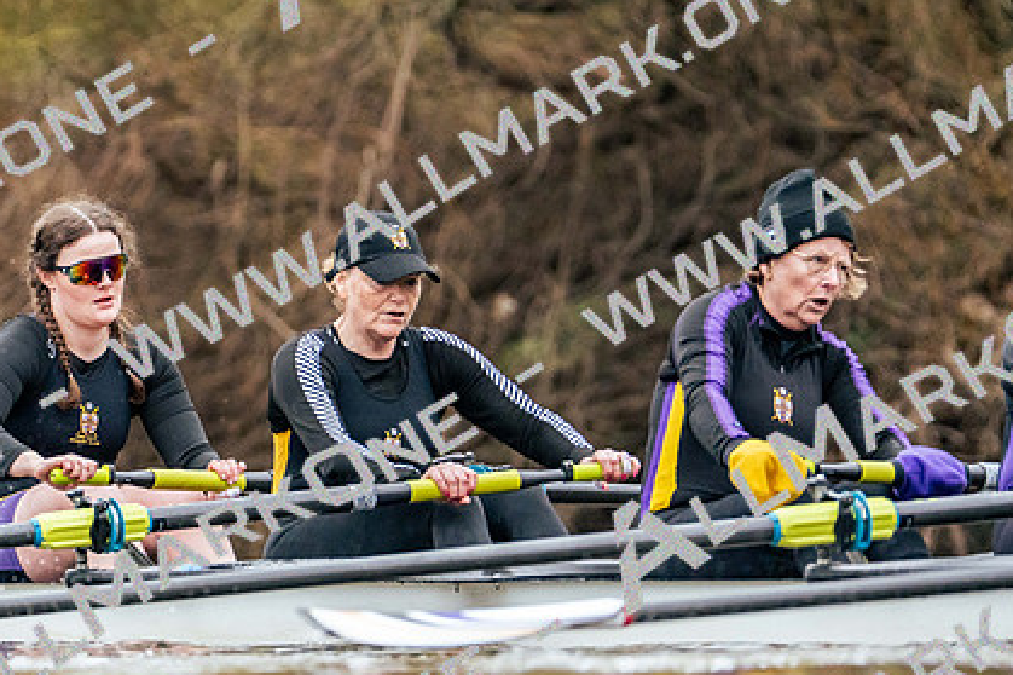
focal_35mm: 560
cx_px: 406
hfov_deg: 3.7
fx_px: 15751
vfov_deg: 2.5
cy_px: 386
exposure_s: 1/2000
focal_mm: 404
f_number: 6.3
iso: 6400
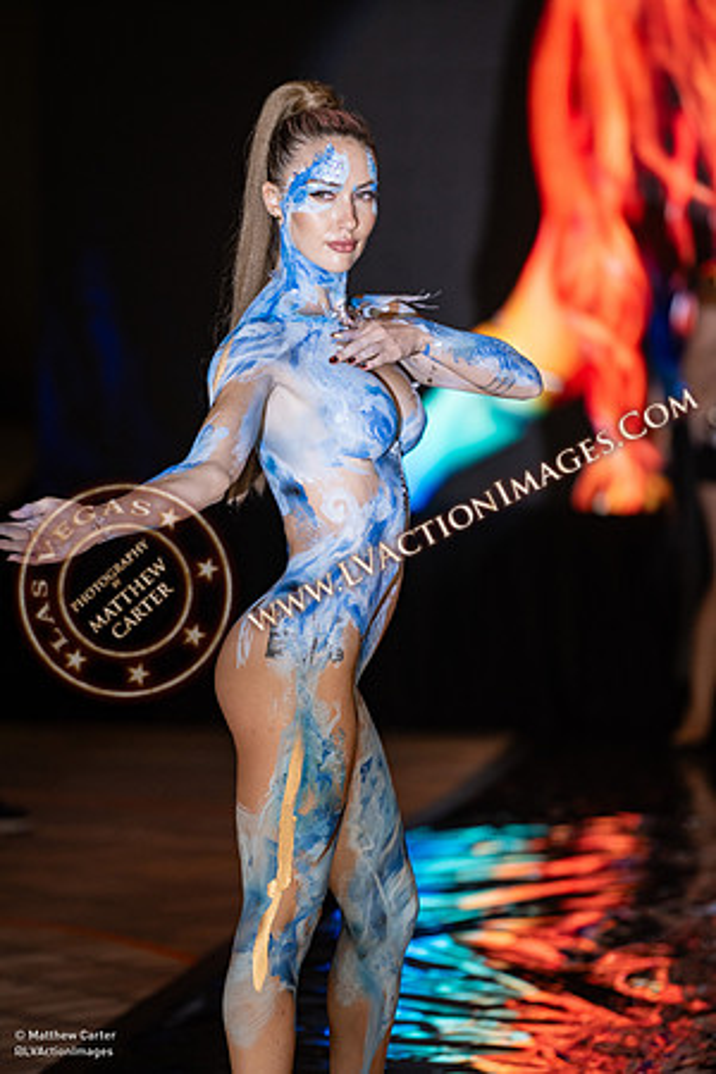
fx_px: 5966
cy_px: 537
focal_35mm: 200
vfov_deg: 10.3
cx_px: 358
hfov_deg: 6.9
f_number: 2.8
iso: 1250
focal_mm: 200
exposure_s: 1/320
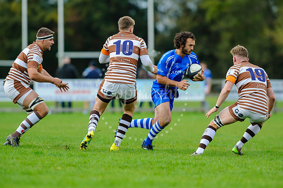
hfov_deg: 4.1
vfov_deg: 2.7
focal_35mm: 501
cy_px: 98
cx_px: 147
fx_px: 3936
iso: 1600
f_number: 4.8
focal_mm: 420
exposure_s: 1/1500
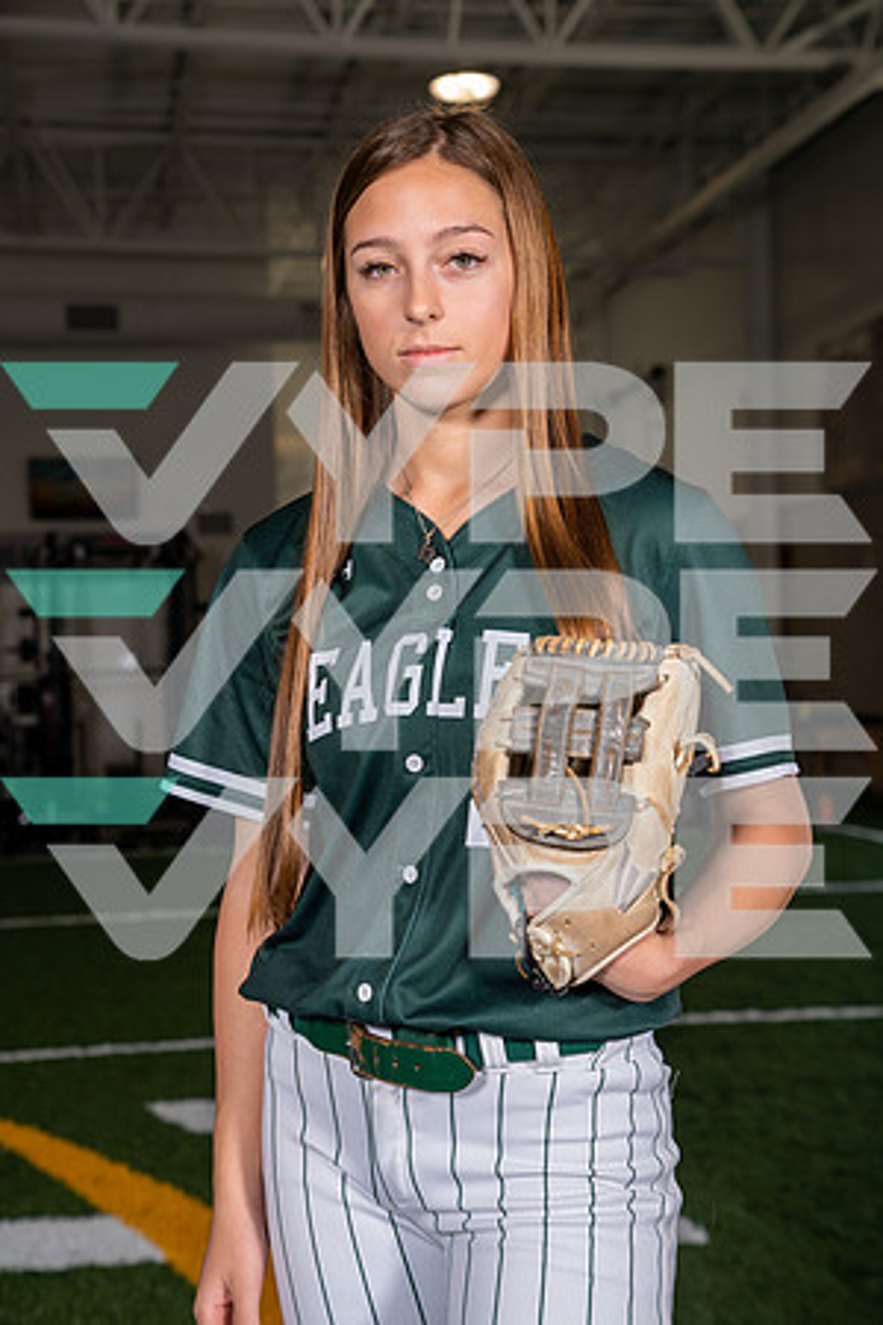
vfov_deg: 31.0
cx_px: 442
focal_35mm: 65
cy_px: 662
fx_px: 2391
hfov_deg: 20.9
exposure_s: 1/200
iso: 200
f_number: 5.6
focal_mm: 65
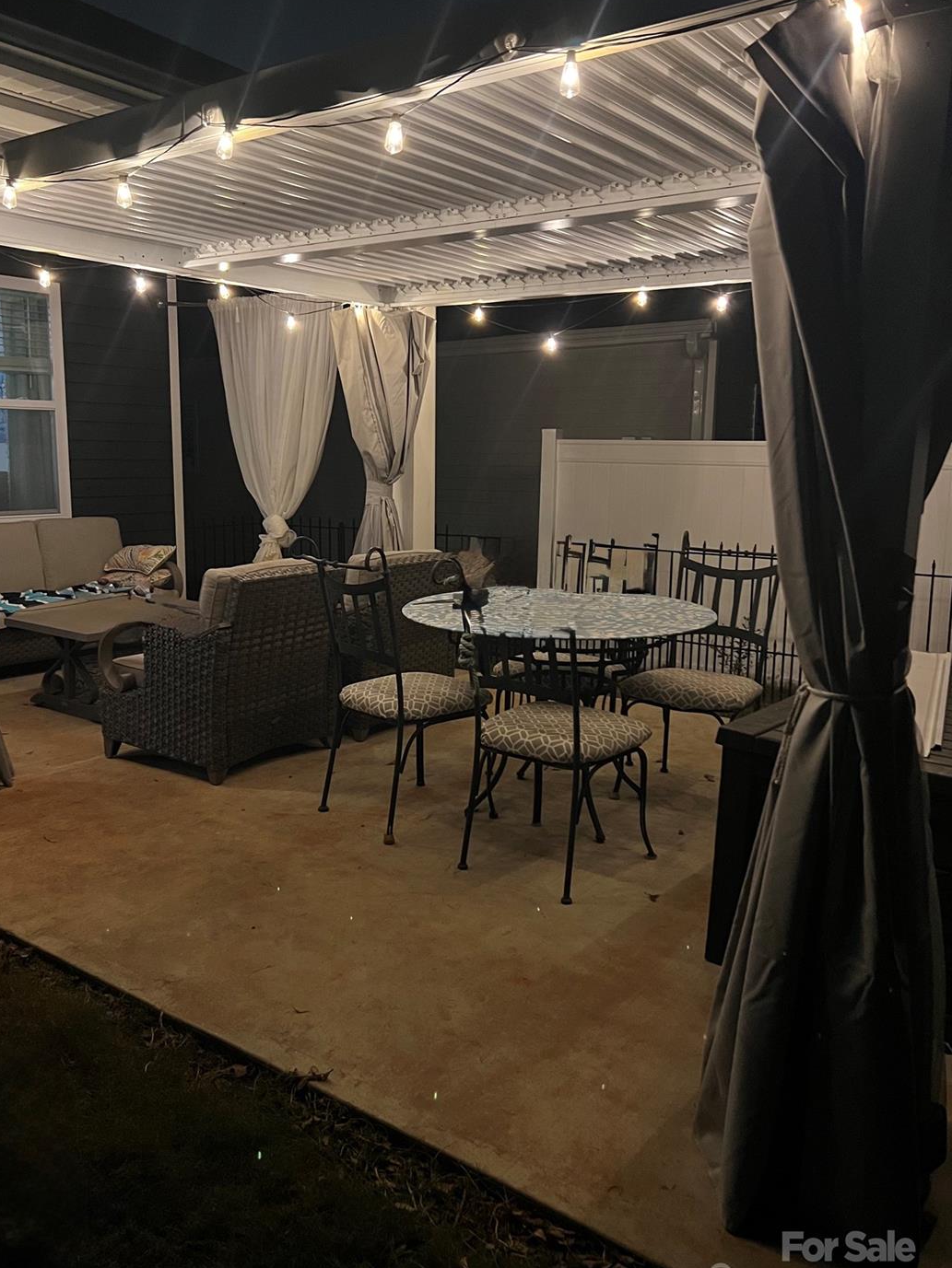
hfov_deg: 48.1
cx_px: 422
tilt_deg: -9.5
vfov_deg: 61.7
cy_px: 622
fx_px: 1063
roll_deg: -0.1
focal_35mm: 29
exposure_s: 1/30
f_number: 1.5
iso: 640
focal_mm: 5.7
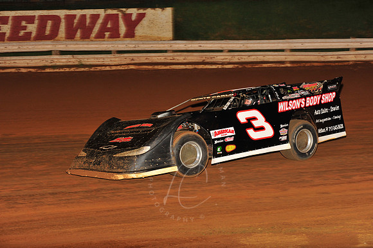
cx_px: 186
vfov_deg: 13.7
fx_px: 1035
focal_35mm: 100
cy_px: 124
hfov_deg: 20.4
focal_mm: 100
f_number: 6.3
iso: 800
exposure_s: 1/320
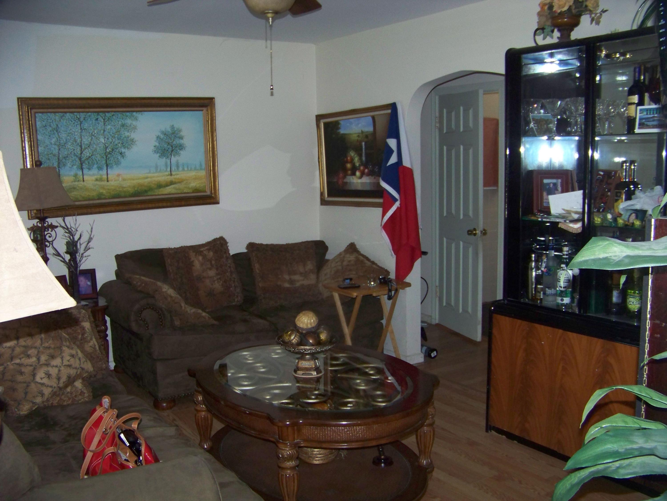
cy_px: 250
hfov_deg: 51.4
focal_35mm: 36
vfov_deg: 39.7
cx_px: 334
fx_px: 694
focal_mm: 5.85
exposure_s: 1/30
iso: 200
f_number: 2.8
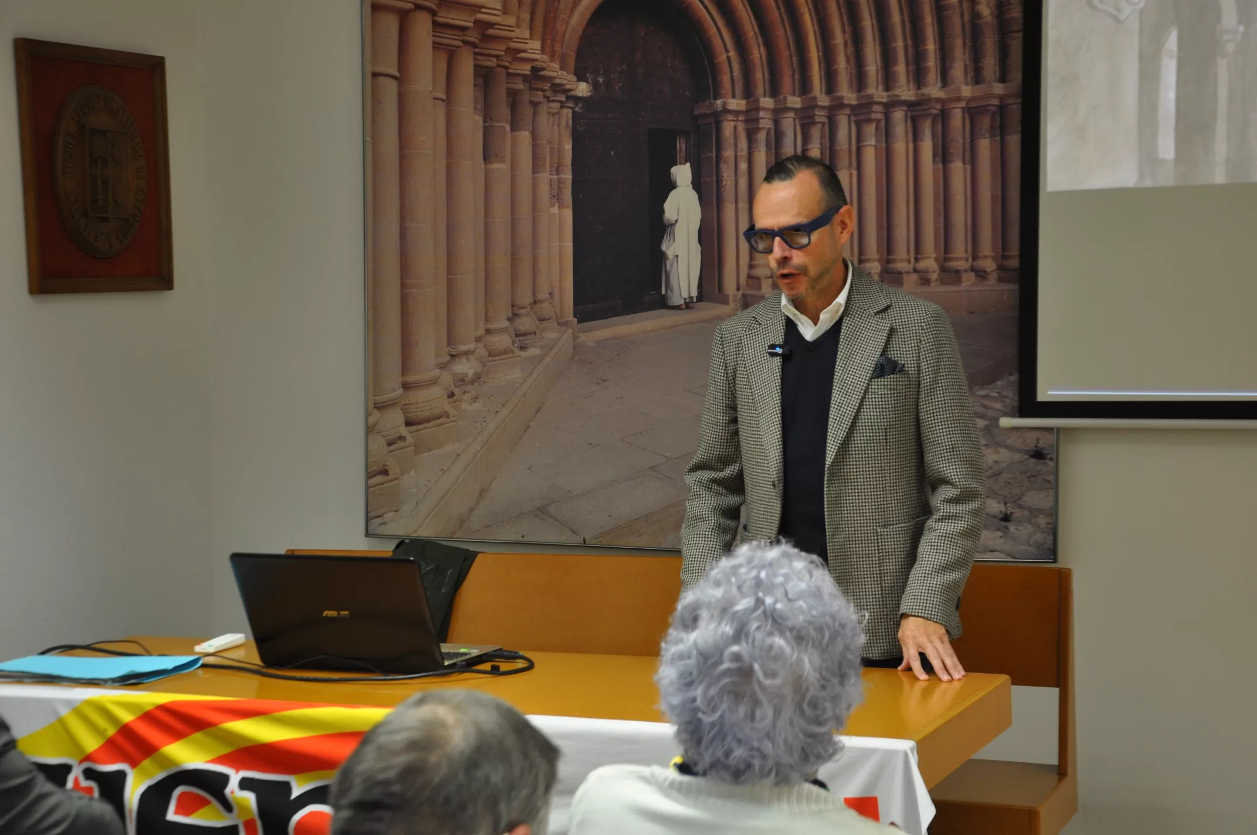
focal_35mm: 72
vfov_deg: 18.9
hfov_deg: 28.1
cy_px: 418
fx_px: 2511
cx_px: 628
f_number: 4.8
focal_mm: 48
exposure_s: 1/20
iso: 400
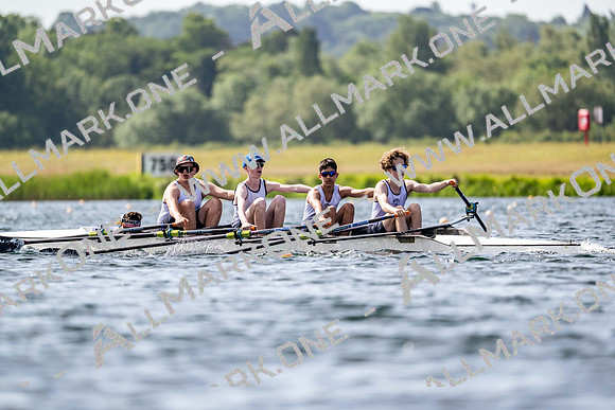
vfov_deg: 3.4
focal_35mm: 400
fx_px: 6835
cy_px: 205
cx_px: 308
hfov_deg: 5.2
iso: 250
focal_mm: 400
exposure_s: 1/2500
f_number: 4.5
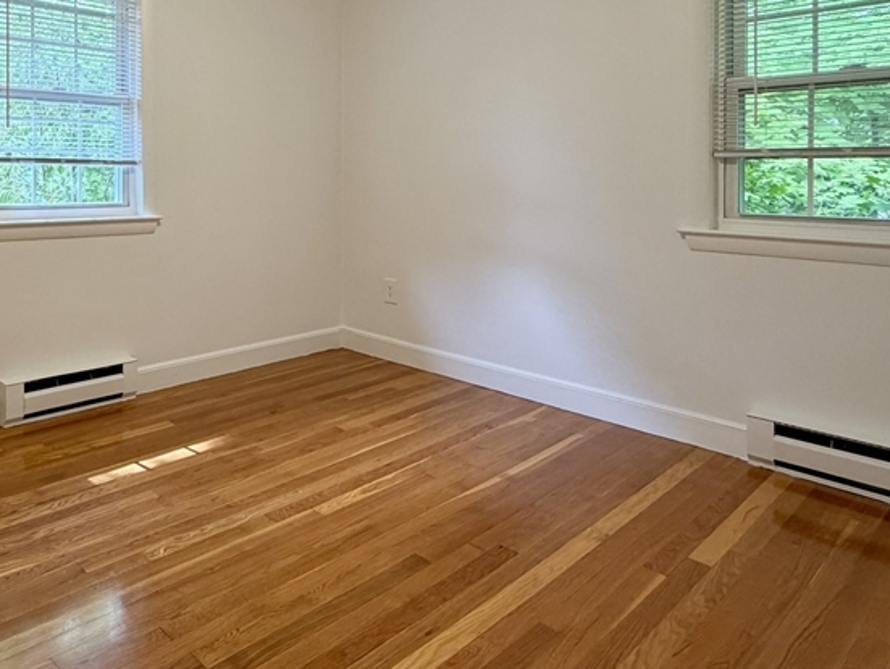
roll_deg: +0.4
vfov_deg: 51.1
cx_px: 215
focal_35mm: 26
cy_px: 175
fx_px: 669
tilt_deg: -0.3
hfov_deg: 63.1
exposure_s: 1/120
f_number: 2.2
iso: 250
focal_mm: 2.22
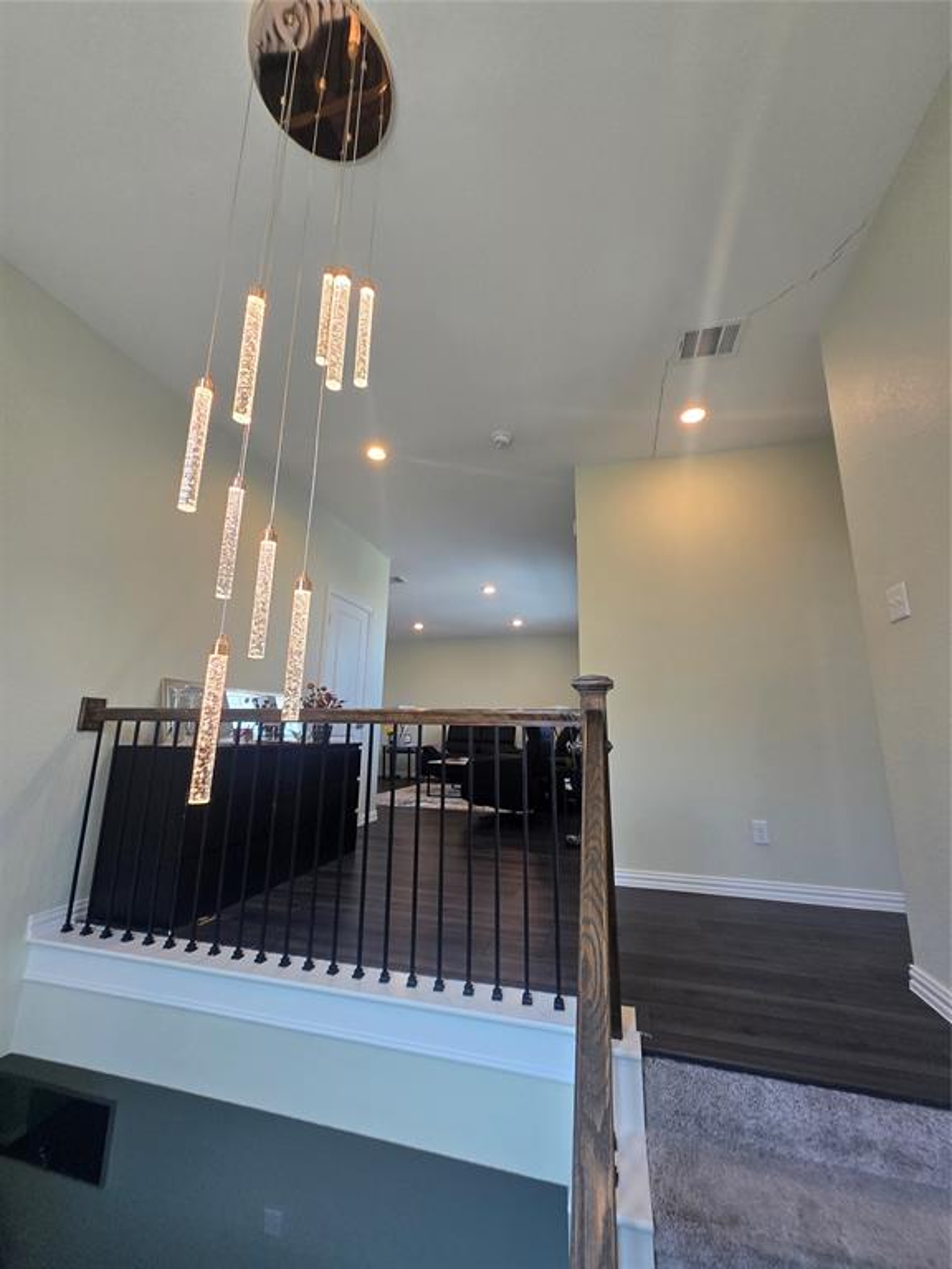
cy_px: 634
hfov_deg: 89.9
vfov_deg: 106.2
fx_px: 477
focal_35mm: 13
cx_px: 476
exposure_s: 1/60
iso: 64
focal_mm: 1.7
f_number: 2.2
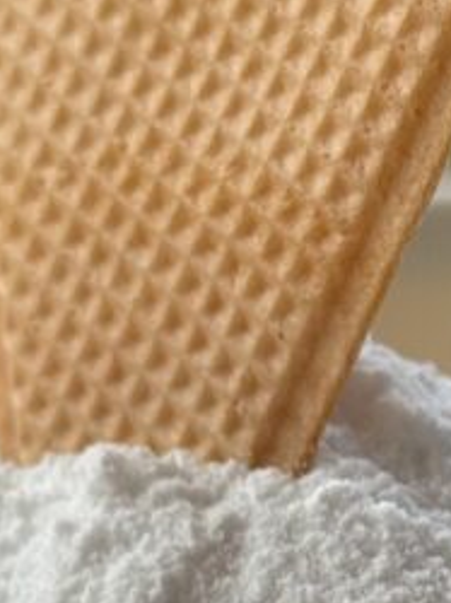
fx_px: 3428
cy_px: 726
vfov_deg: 9.9
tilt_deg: -11.1
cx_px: 441
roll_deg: -2.9
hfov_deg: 7.5
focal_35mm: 197
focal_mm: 6.76
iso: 64
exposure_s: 1/1193
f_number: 1.78
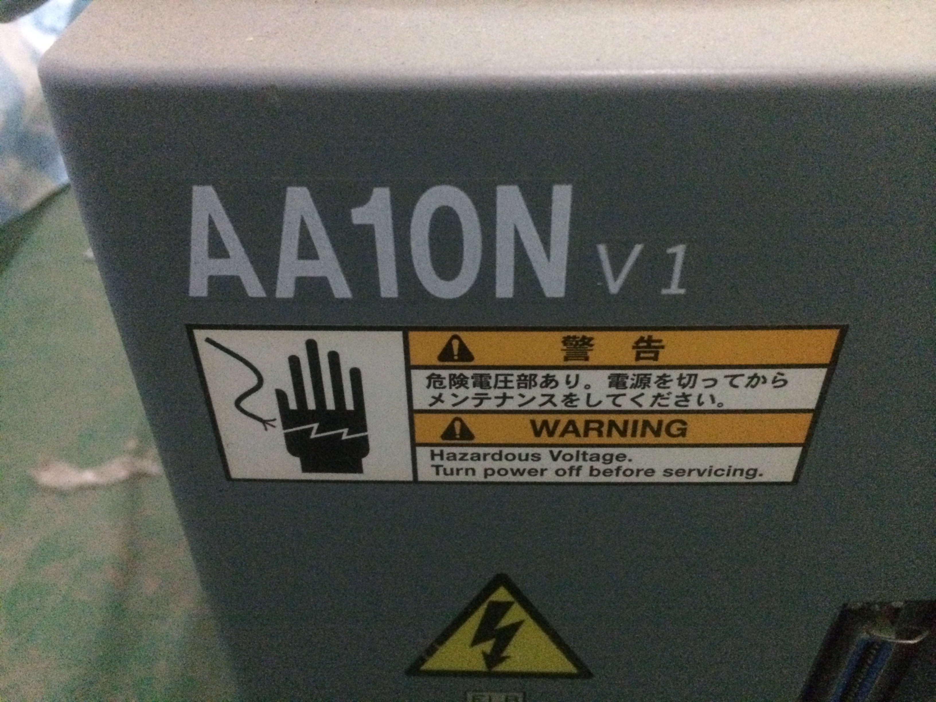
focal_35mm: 30
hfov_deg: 60.0
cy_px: 351
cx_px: 468
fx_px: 811
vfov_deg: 46.8
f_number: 2.2
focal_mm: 4.12
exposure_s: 1/15
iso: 1250
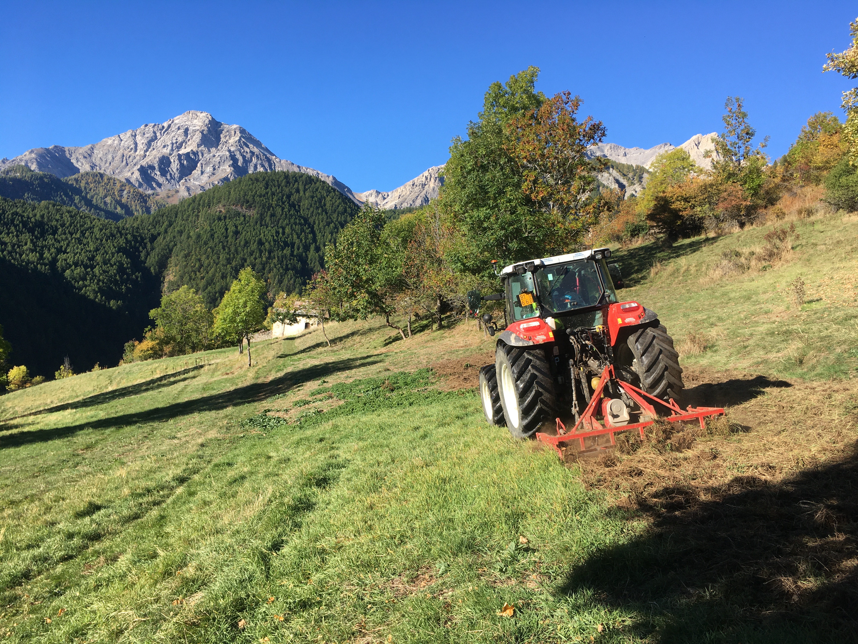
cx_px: 429
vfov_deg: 48.2
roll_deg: -3.0
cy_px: 322
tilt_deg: +3.3
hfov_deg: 61.7
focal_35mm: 29
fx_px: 719
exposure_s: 1/686
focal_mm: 4.15
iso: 25
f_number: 2.2
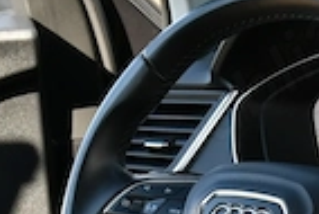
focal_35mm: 253
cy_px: 369
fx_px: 2244
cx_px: 465
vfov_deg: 5.4
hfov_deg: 8.0
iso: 200
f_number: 7.1
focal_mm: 40
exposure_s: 1/200
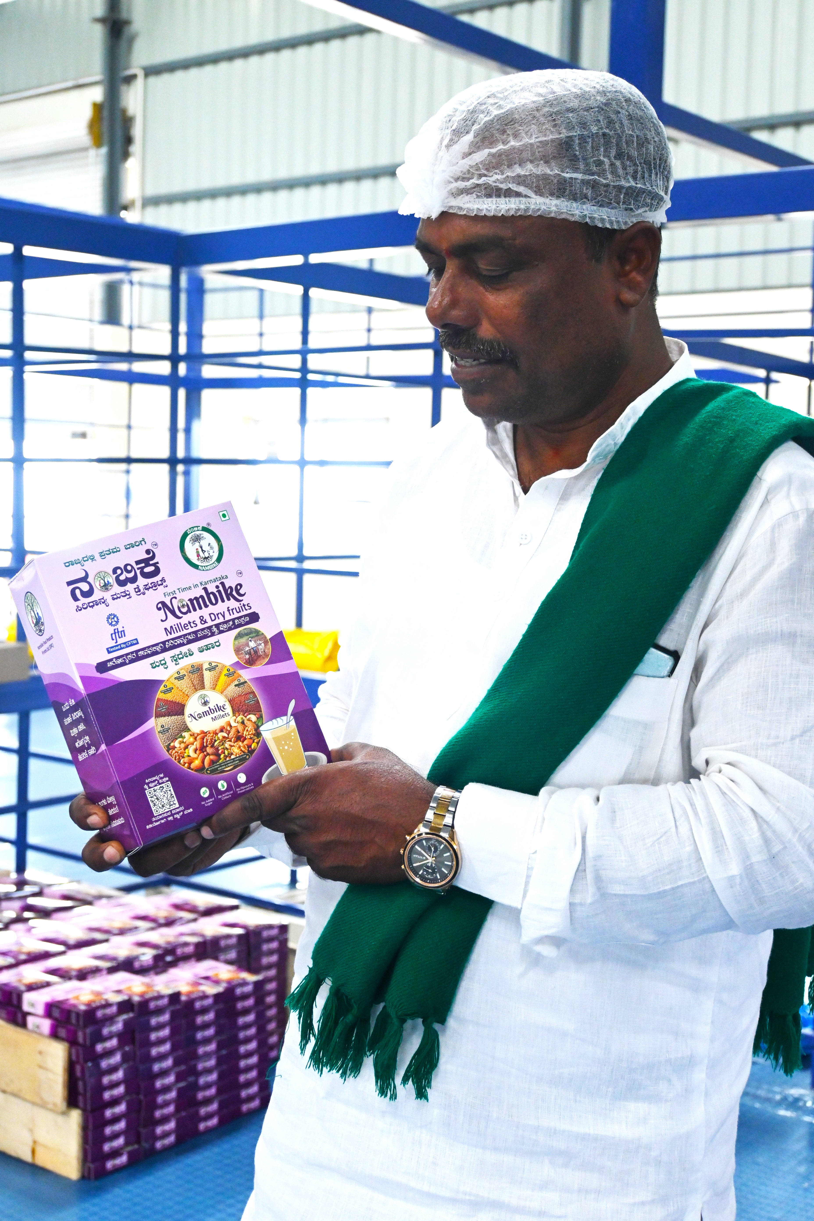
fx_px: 1552
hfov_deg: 29.4
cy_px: 610
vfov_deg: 43.0
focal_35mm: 46
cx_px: 407
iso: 2500
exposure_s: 1/160
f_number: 4.8
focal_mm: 30.5
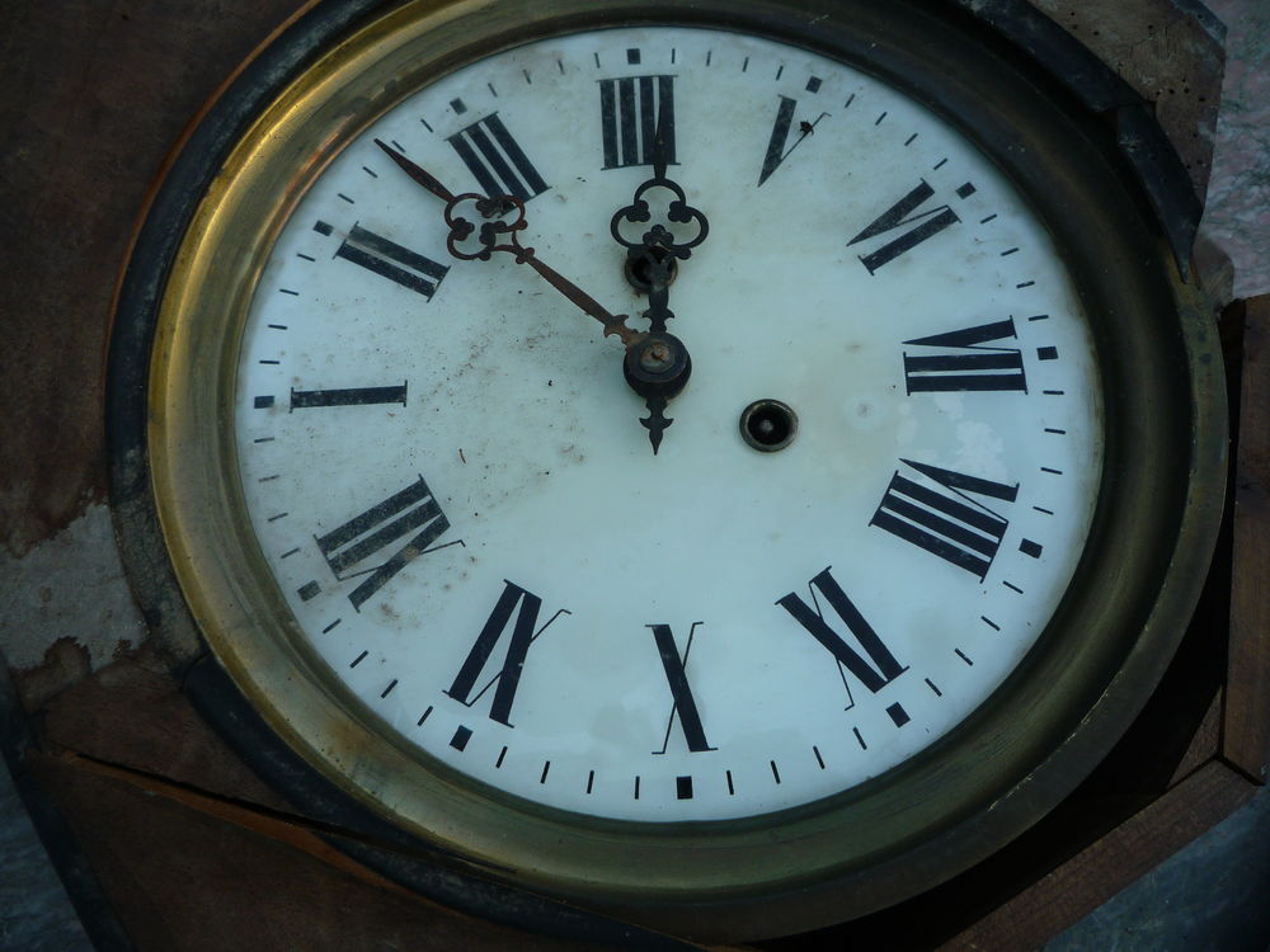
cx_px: 635
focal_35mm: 30
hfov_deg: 60.0
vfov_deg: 46.8
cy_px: 476
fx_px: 1101
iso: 100
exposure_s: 1/125
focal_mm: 5.2
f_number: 4
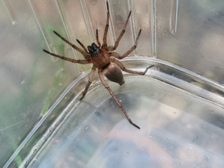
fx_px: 485
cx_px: 112
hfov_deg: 26.0
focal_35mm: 75
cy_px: 84
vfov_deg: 19.6
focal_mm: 5.58
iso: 80
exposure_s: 1/100
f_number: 1.8
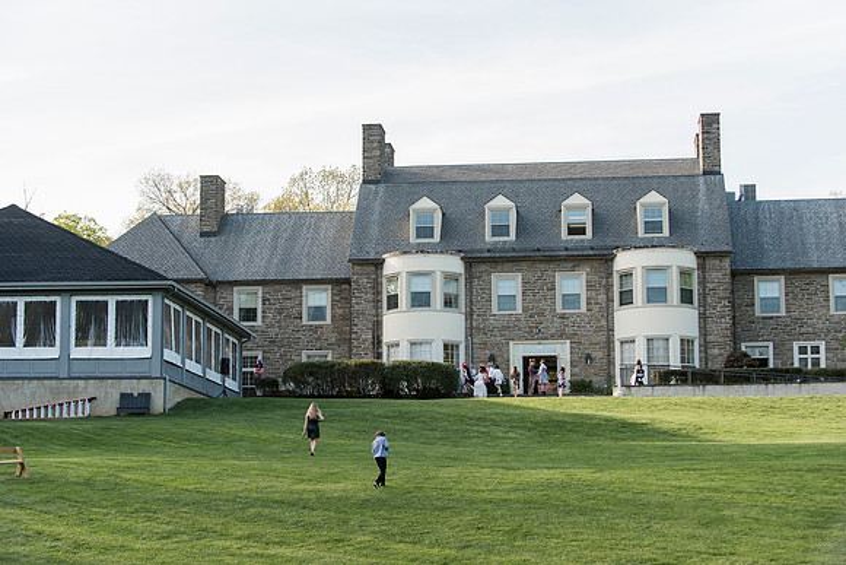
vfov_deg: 19.5
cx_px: 423
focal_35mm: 70
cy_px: 282
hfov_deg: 28.8
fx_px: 1645
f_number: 4
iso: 500
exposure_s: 1/1250
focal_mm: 70
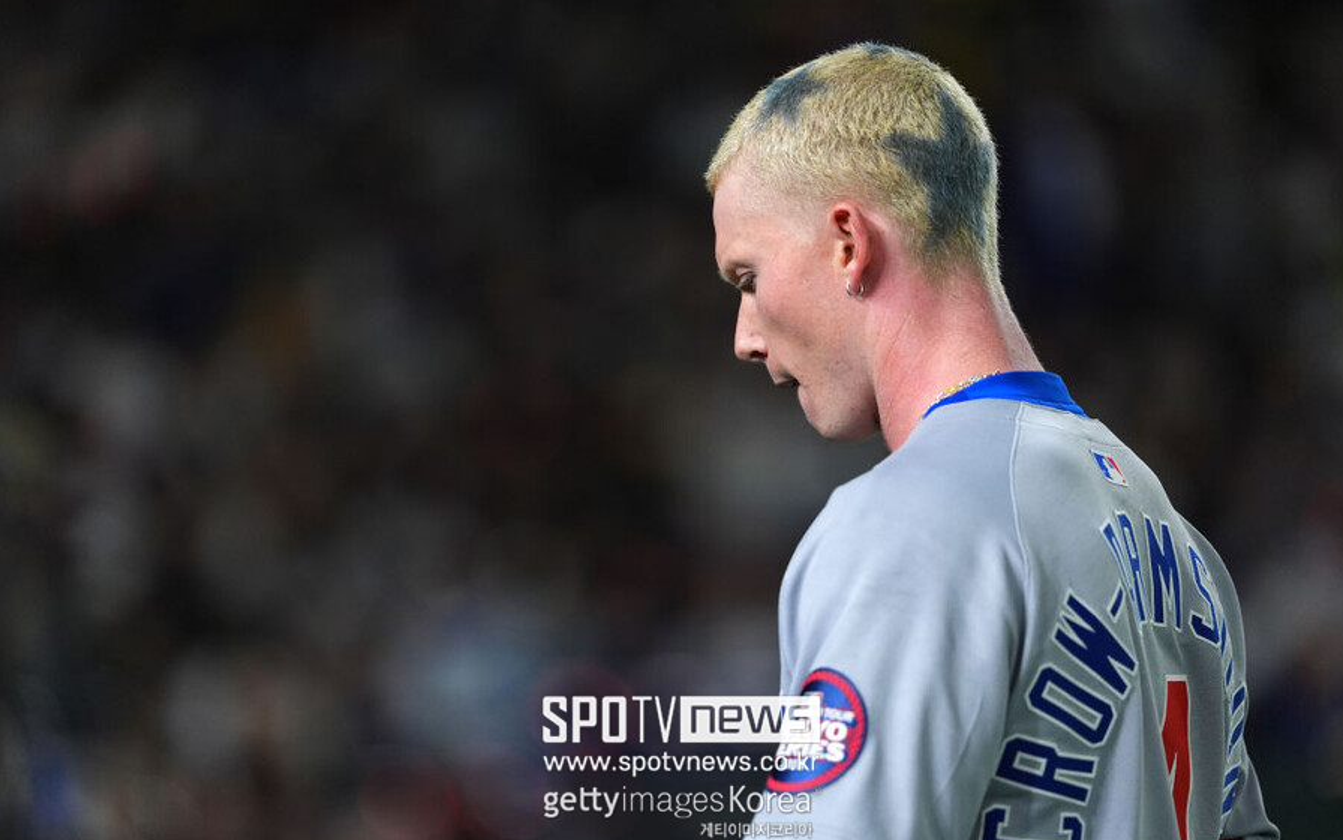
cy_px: 438
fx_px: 11237
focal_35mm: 307
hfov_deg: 6.8
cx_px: 673
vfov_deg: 4.3
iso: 2500
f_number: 2.8
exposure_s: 1/1250
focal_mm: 300
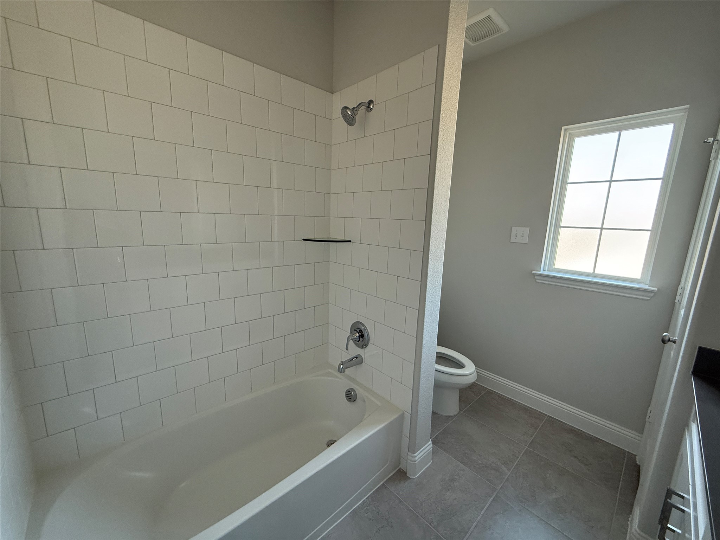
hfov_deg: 102.1
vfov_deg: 85.7
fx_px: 291
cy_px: 270
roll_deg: -1.9
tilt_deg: -10.0
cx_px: 360
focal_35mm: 14
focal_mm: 2.22
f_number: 2.2
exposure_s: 1/99
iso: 200
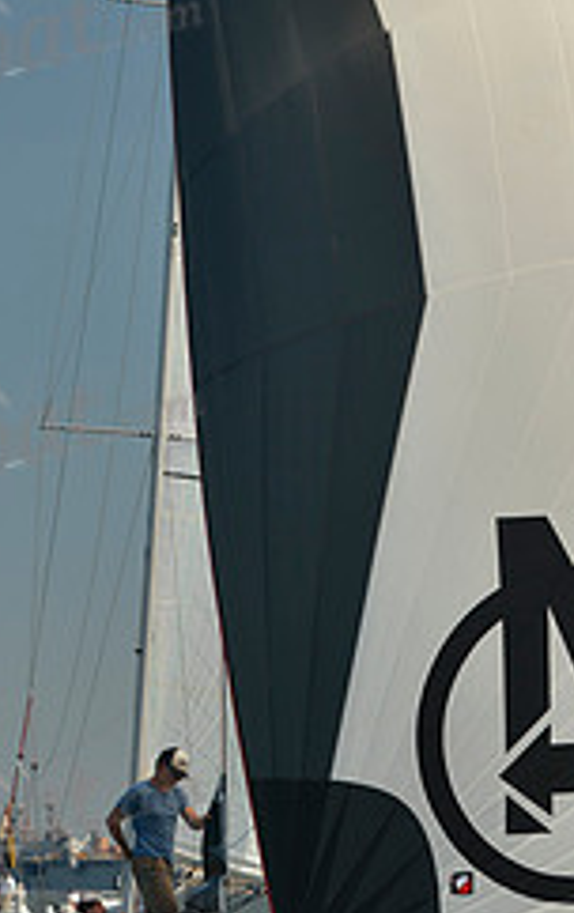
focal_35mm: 239
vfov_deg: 8.8
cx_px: 398
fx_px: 5961
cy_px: 211
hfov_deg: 5.5
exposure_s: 1/1250
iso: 200
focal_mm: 98
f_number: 5
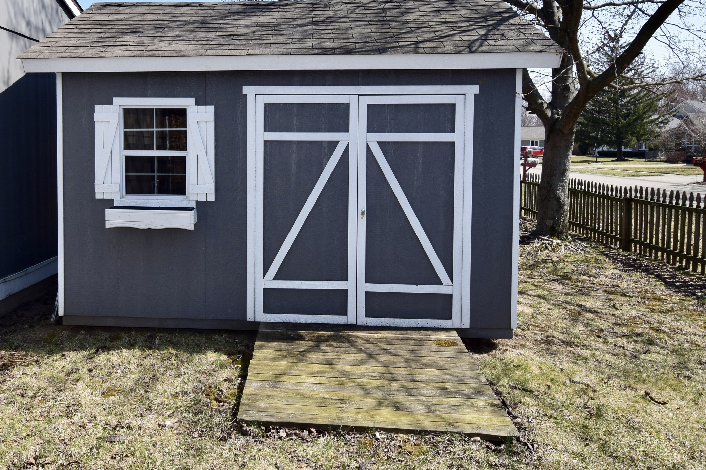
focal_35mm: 29
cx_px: 257
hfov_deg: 63.1
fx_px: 564
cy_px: 183
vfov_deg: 45.0
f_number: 10
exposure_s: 1/320
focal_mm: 13
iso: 400
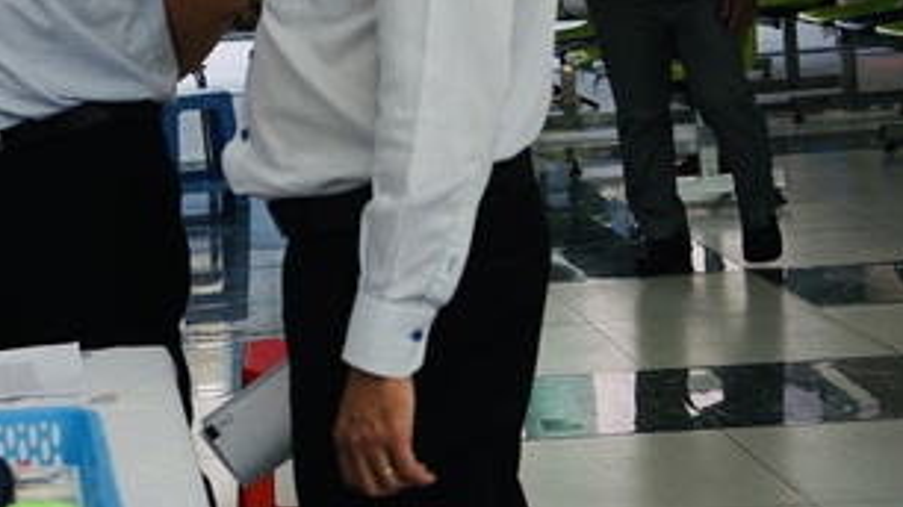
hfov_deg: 22.0
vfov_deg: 13.3
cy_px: 47
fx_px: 2155
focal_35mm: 90
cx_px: -153
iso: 200
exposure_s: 1/160
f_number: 4
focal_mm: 36
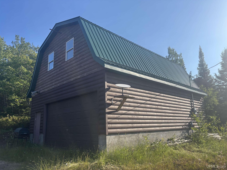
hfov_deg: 67.3
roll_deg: +2.1
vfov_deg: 53.1
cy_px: 85
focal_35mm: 26
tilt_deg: +14.8
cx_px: 114
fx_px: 170
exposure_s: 1/2288
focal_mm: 5.96
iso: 50
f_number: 1.6
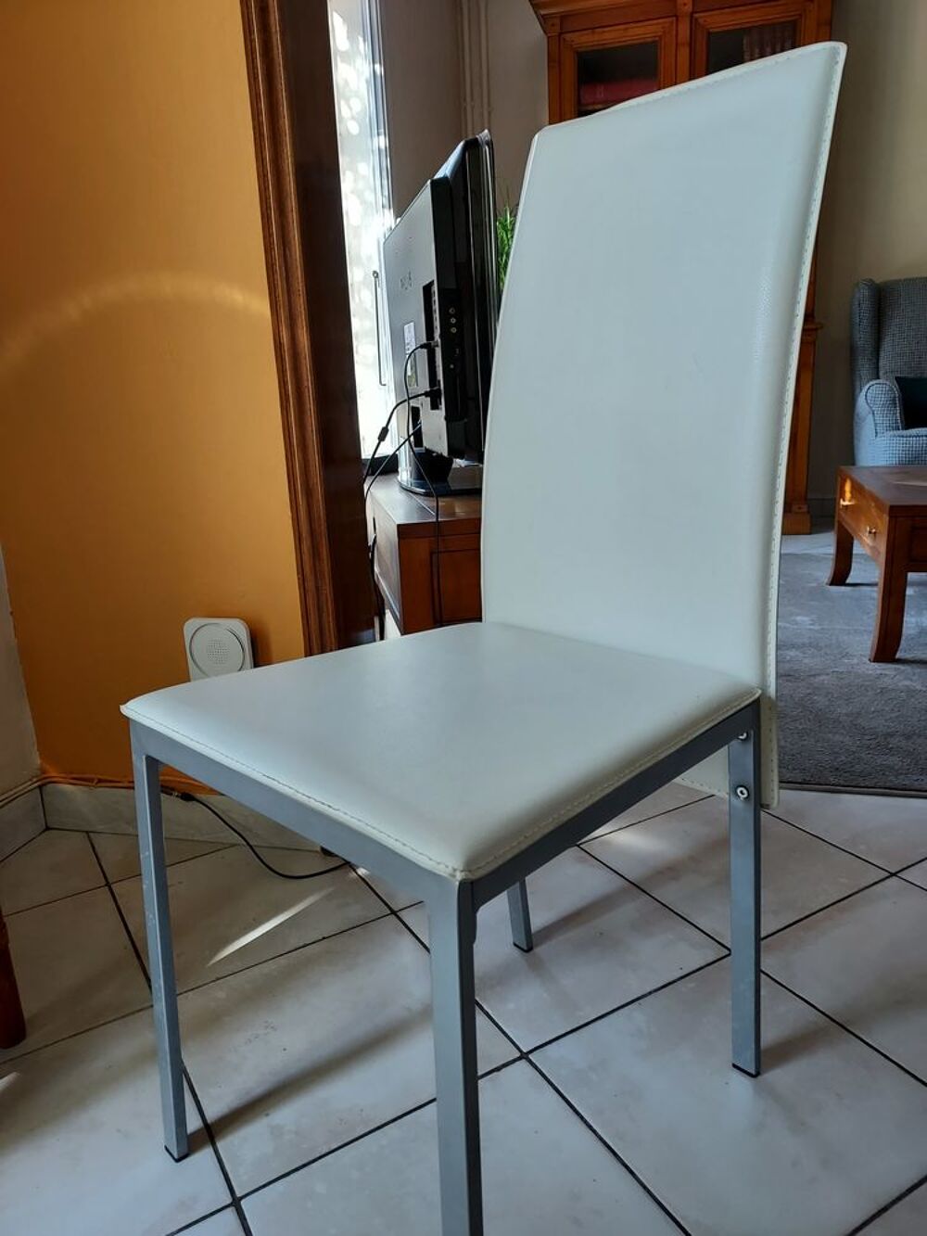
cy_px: 618
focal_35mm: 24
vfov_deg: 71.6
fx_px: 857
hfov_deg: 56.8
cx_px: 464
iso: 125
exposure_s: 1/50
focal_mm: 4.6
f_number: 1.8
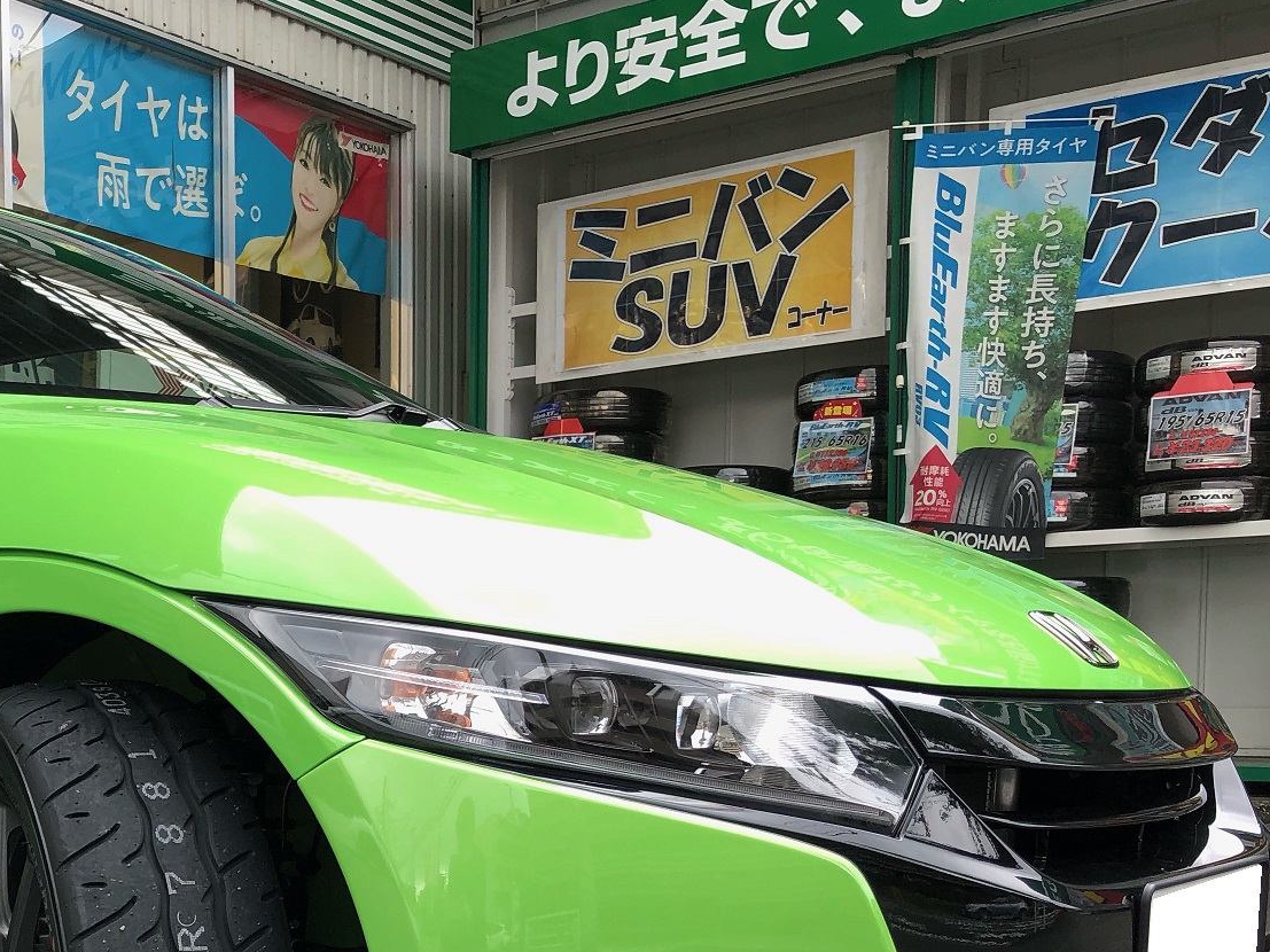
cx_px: 150
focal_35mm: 51
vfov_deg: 27.6
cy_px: 837
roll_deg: +2.3
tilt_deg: -3.3
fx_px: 1871
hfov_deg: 35.5
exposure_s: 1/120
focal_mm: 3.99
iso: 32
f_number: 1.8
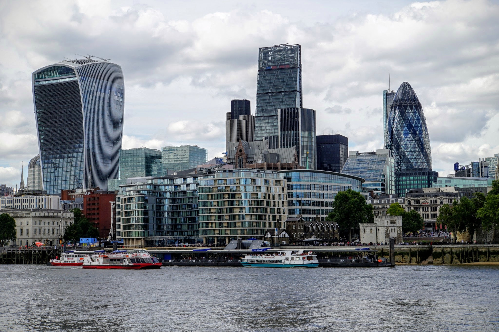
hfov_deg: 30.5
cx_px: 250
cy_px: 166
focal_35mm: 66
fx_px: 914
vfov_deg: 20.6
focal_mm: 44
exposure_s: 1/100
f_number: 13
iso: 100
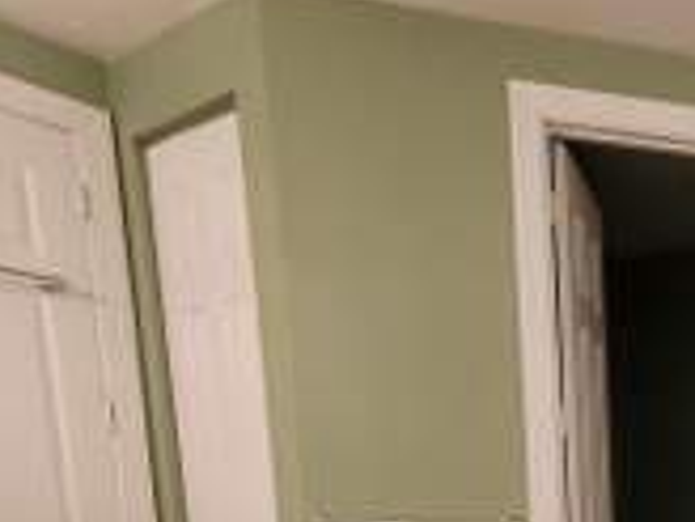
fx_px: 763
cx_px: 873
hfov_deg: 35.7
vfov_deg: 30.9
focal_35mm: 38
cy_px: 649
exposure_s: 1/60
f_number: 2.2
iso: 400
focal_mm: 2.2
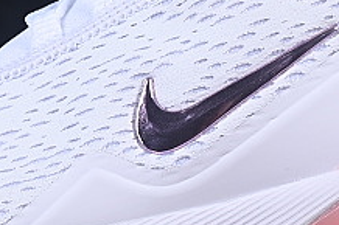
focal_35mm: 372
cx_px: 208
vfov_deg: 3.7
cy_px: 20
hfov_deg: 5.5
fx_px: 3500
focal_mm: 50
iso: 160
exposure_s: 1/80
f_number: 8
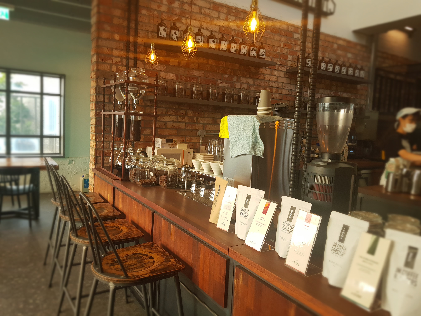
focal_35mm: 26
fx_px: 316
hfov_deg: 67.3
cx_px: 210
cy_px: 158
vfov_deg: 53.1
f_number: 1.7
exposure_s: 1/60
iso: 64
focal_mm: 4.3
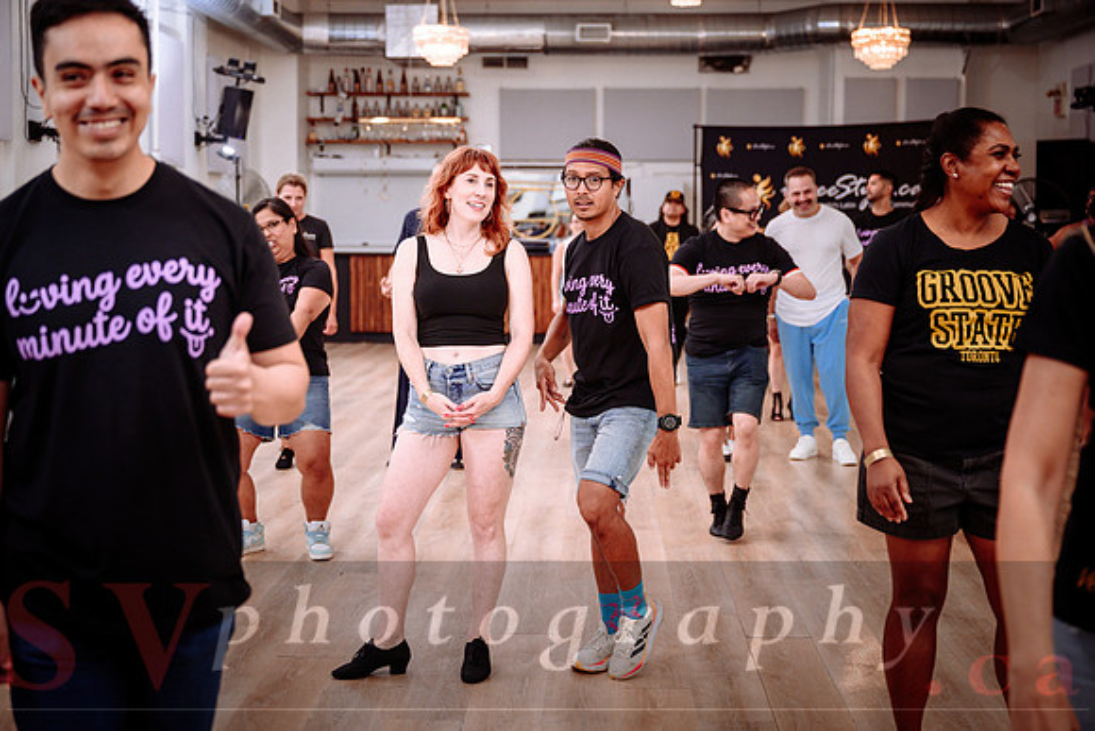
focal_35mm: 48
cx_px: 548
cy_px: 366
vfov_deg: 28.0
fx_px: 1464
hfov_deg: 41.0
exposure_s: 1/250
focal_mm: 46
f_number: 2.8
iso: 1000
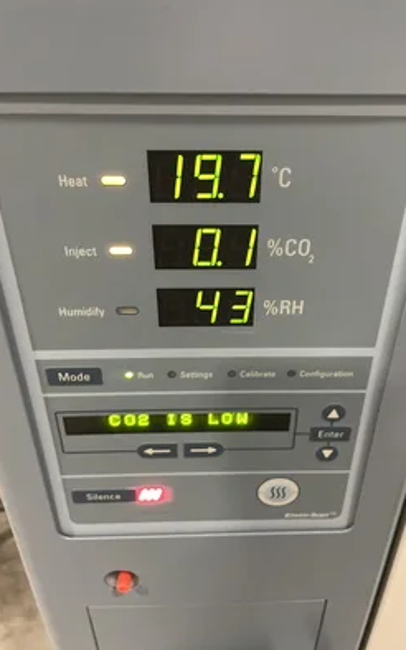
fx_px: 496
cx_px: 218
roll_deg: -1.0
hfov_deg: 44.5
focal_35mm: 28
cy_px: 327
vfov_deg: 66.5
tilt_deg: -32.1
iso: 640
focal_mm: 4.2
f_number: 1.6
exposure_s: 1/40
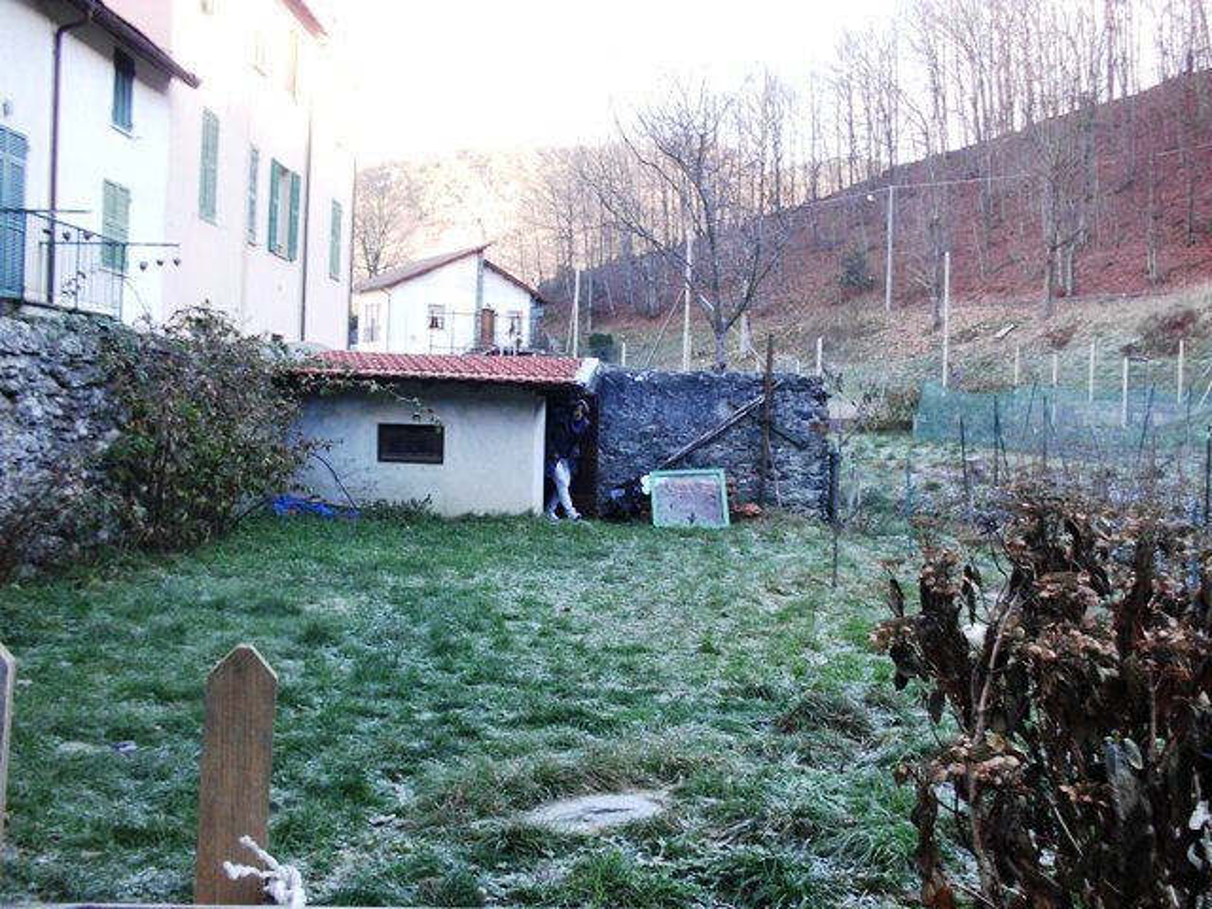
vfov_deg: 39.7
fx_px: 1260
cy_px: 454
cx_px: 606
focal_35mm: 36
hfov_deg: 51.4
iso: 100
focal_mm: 6.3
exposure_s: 1/80
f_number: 2.9
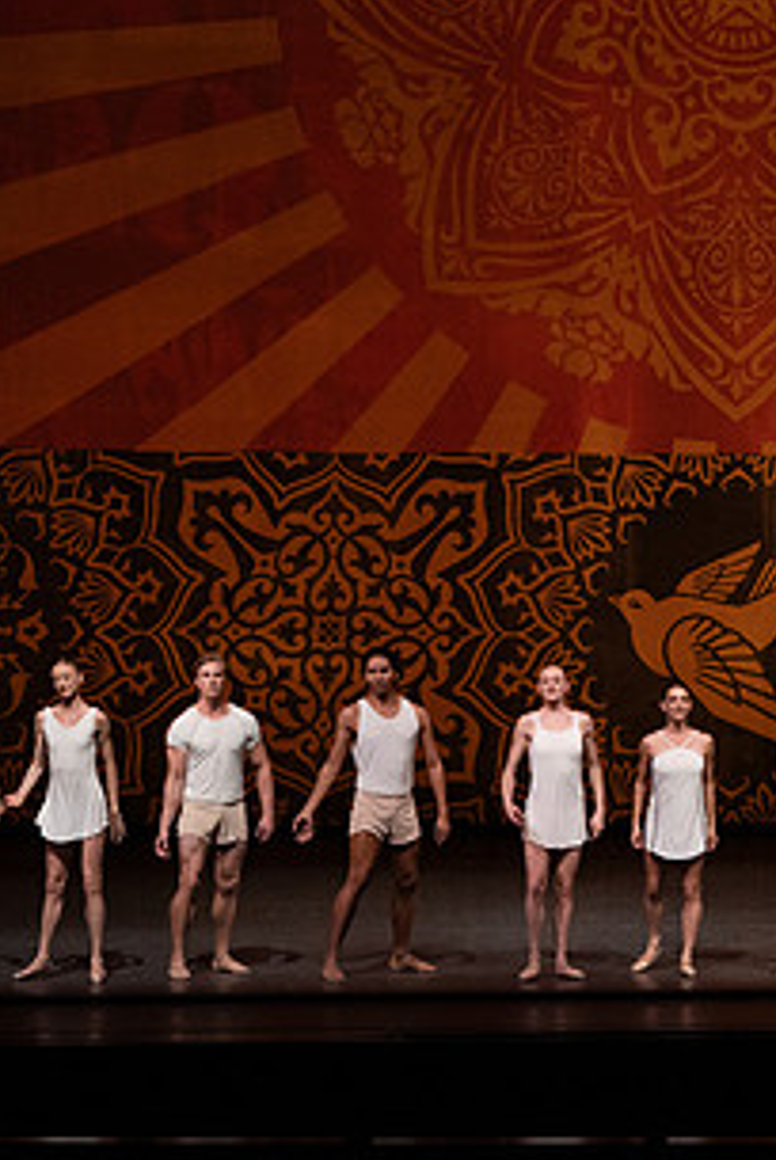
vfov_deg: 10.8
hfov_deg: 7.2
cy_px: 443
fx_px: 6129
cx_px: 909
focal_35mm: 190
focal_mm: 100
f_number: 8
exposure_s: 1/400
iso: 6400
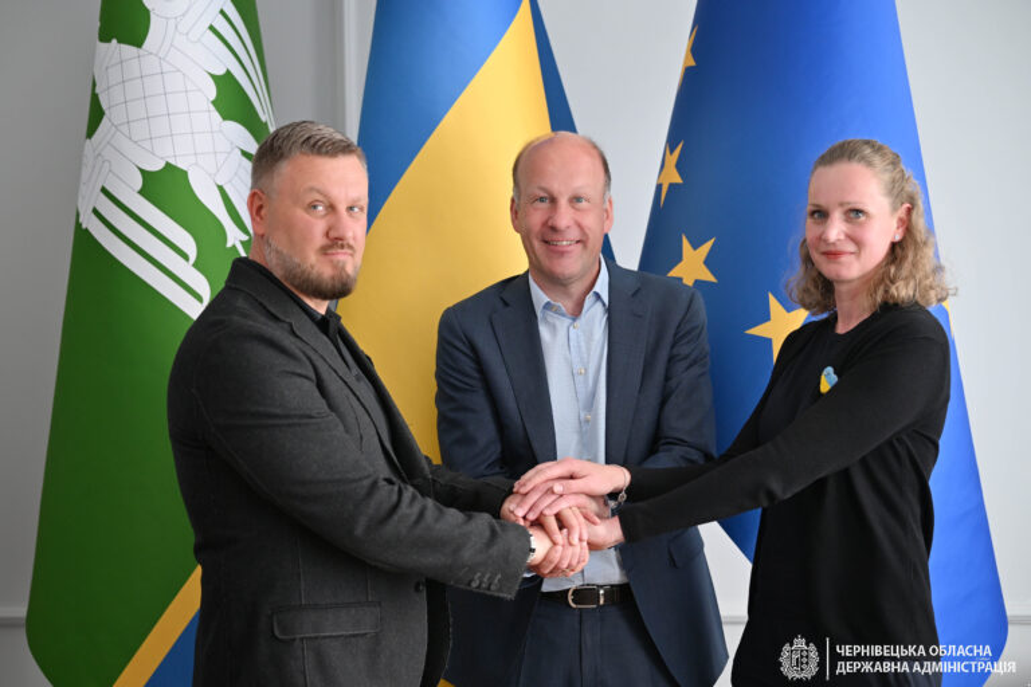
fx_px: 2090
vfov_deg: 18.7
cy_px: 344
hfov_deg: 27.7
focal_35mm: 73
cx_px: 516
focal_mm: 73
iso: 640
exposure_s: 1/160
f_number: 2.8
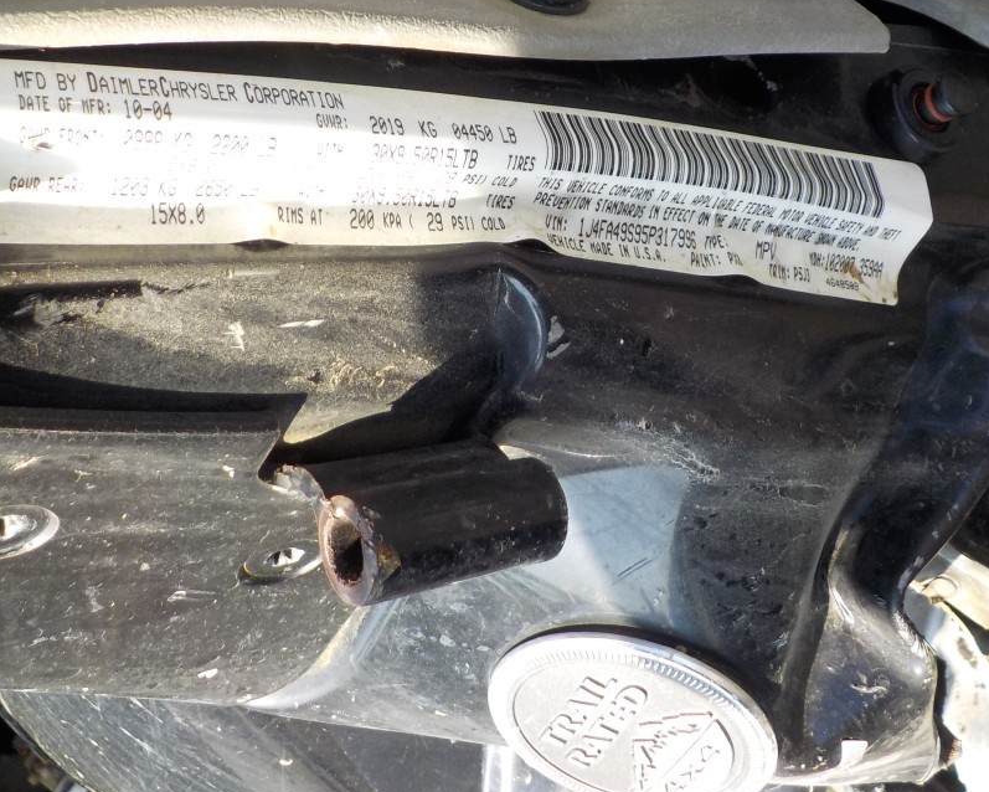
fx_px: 1376
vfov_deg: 31.8
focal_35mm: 47
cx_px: 455
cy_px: 262
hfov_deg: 39.5
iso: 125
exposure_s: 1/250
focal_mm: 4.1
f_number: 3.3
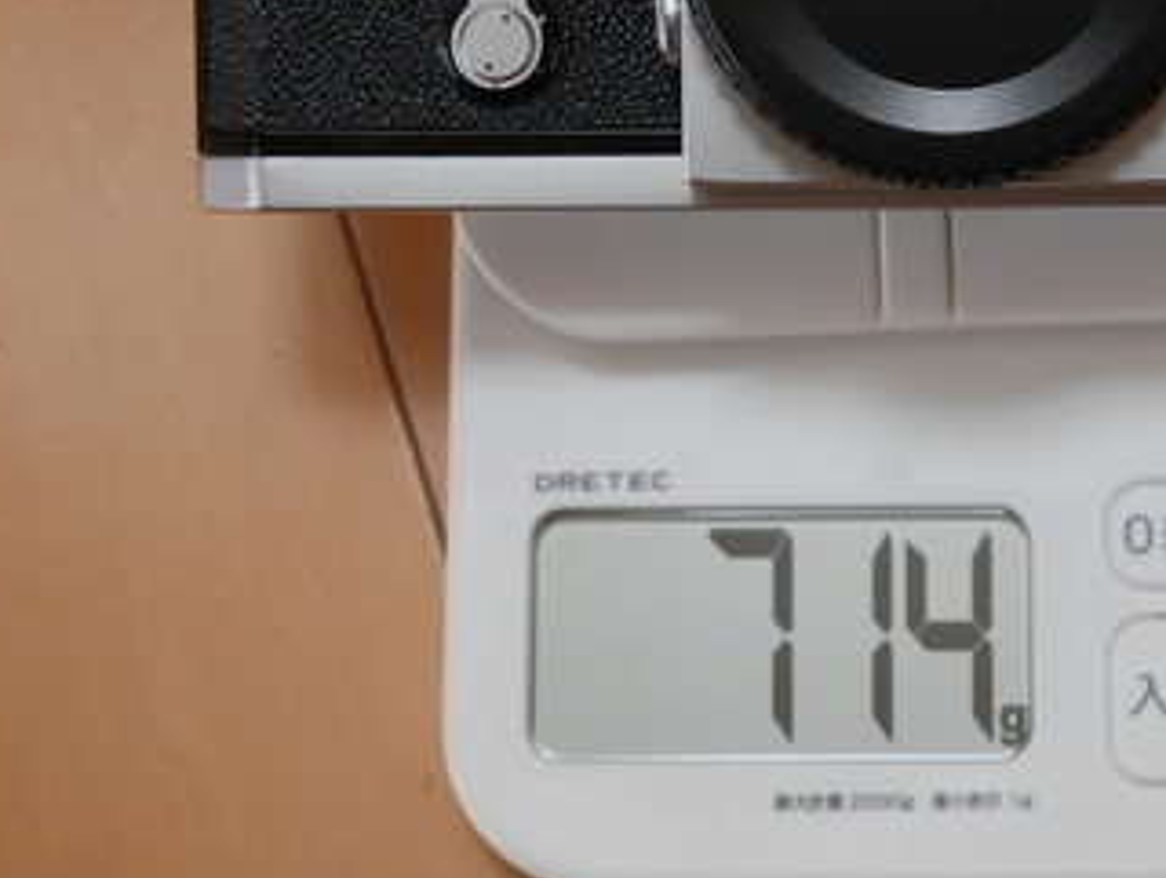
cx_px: 871
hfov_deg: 16.3
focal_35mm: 120
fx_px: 4048
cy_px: 107
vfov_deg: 12.3
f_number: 5.6
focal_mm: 32
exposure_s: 1/80
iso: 800
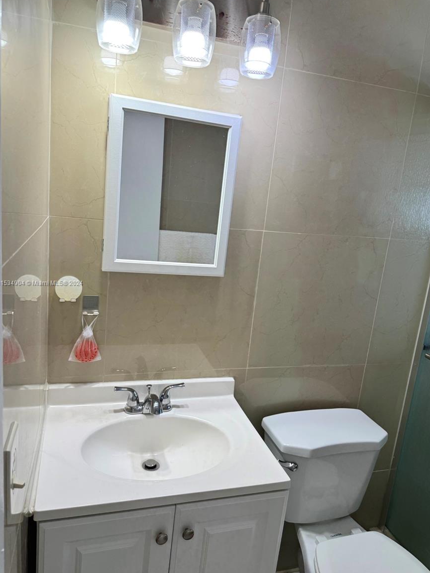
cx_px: 215
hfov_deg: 54.9
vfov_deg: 69.4
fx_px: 414
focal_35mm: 25
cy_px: 284
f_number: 1.78
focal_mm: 6.86
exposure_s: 1/135
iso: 64
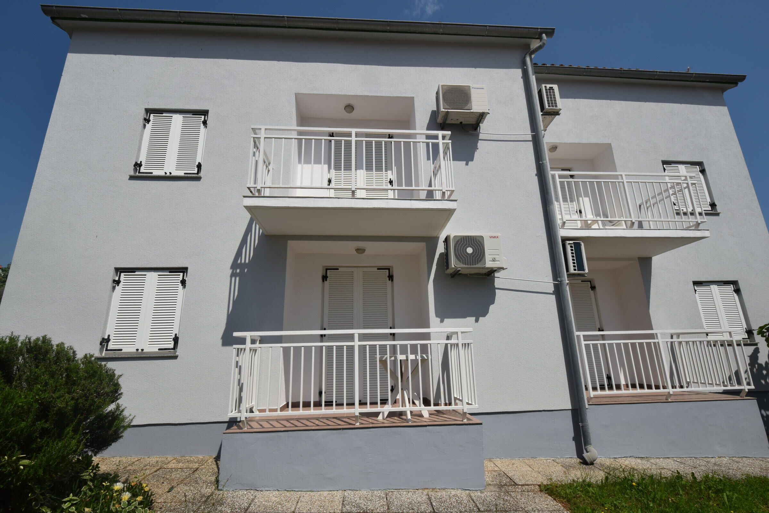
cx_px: 384
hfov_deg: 100.4
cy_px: 256
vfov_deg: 77.3
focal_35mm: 15
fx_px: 320
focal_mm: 10
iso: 200
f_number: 11
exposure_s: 1/500
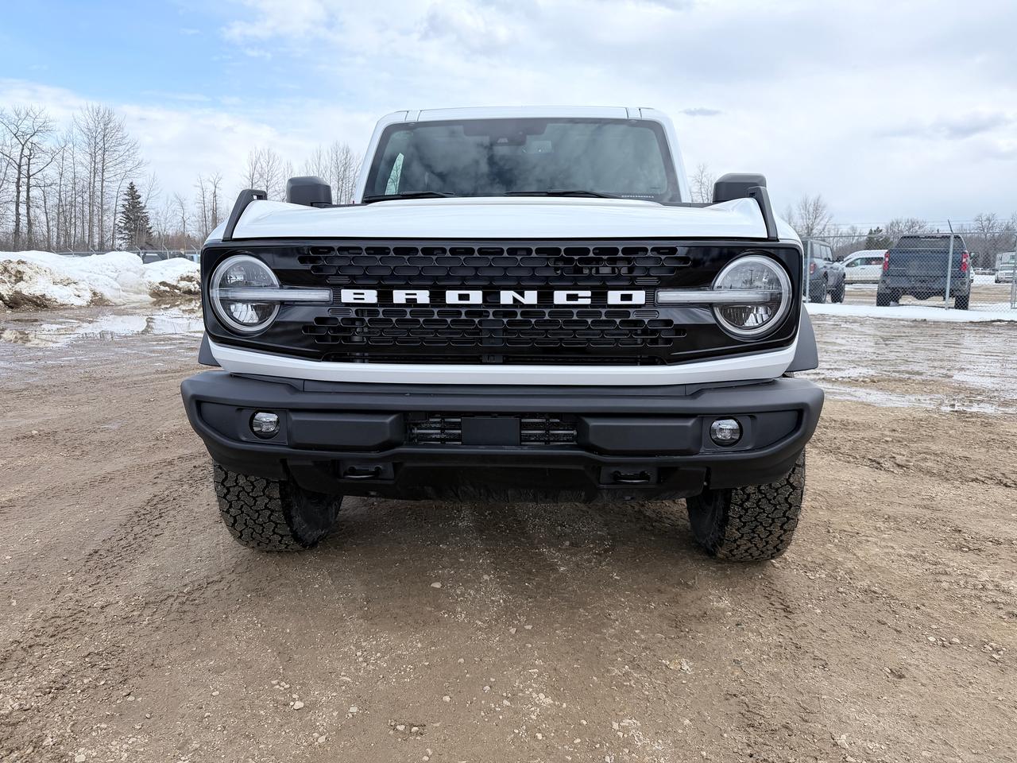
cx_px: 508
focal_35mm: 24
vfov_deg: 56.8
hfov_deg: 71.6
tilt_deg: -9.7
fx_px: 705
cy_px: 382
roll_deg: -1.5
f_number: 1.78
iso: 80
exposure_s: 1/3145
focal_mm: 6.76
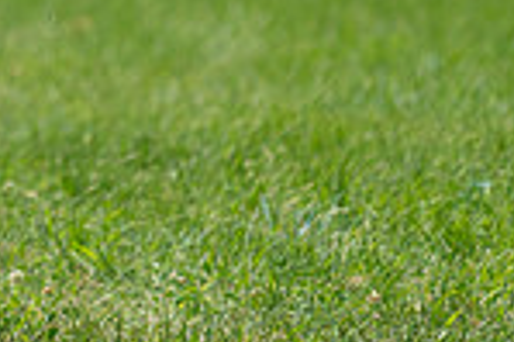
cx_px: -204
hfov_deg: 2.2
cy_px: -250
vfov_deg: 1.5
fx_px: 13306
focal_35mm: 933
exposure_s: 1/4000
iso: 800
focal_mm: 239
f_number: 5.6
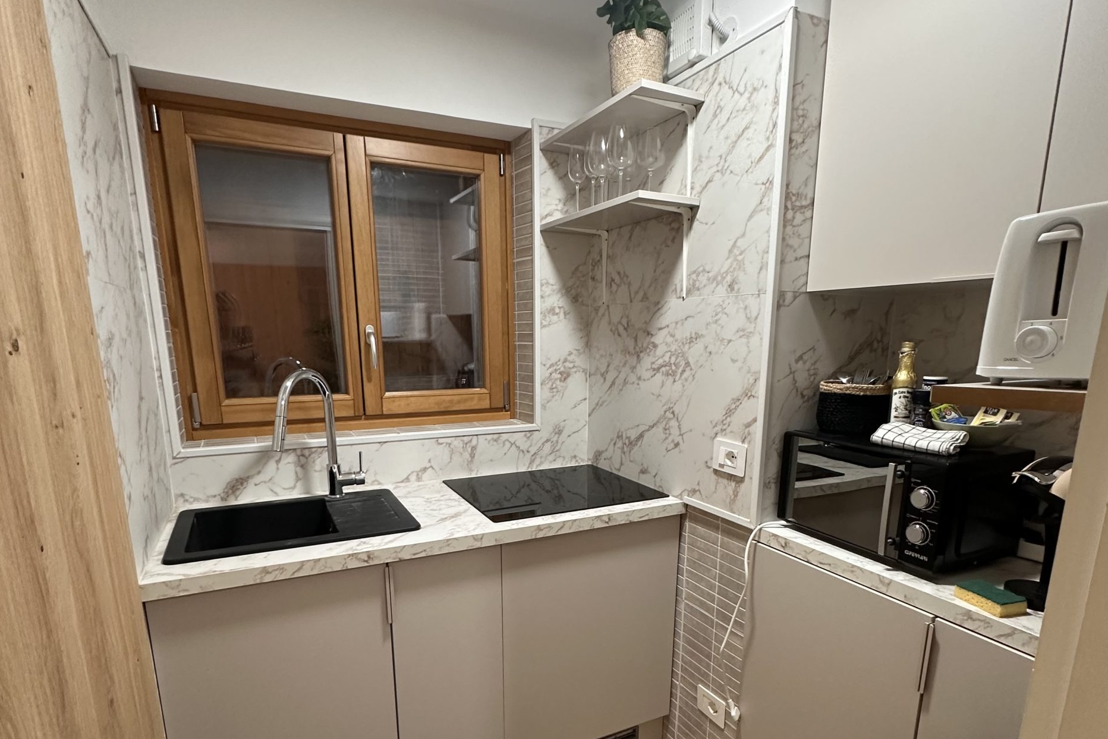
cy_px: 472
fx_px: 616
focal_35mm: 20
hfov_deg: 84.0
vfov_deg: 60.9
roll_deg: -0.3
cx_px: 567
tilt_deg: -13.4
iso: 250
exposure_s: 1/100
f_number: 2.2
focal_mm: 2.22
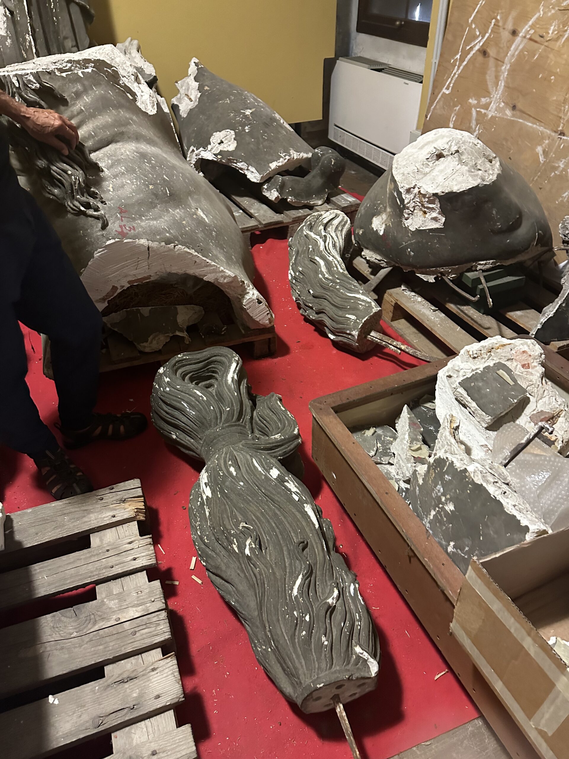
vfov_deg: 71.6
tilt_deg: -38.8
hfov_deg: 56.8
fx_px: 526
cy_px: 380
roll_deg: -1.3
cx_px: 284
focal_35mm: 24
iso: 800
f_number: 1.78
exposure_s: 1/33
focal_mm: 6.86
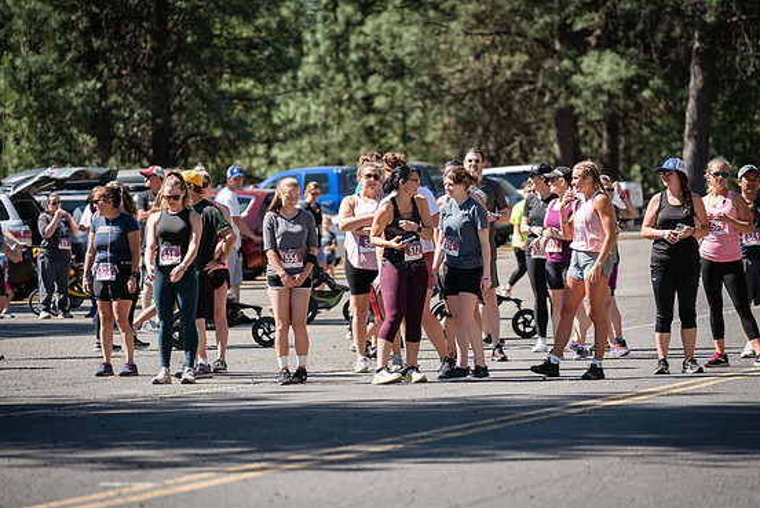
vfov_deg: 6.6
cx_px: 376
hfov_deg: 9.8
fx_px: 4437
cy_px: 255
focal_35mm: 210
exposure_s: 1/500
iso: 100
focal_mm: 200
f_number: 4
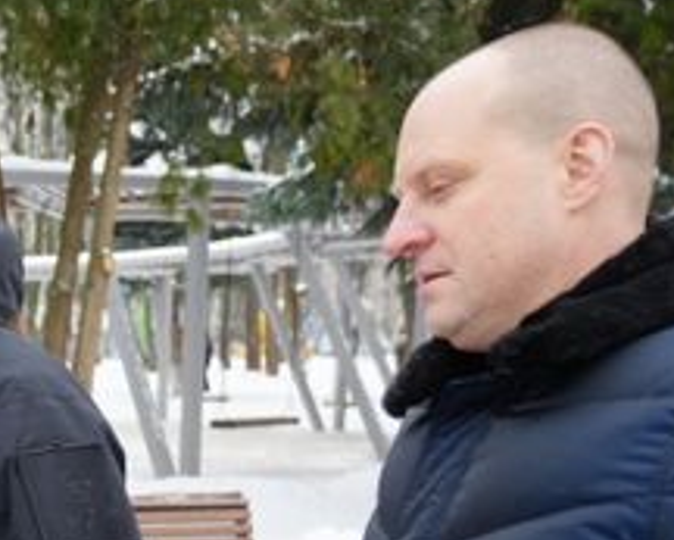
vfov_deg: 15.6
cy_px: 687
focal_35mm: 94
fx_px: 1876
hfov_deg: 17.9
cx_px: -370
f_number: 4.5
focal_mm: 31
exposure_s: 1/320
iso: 2000
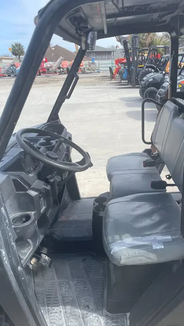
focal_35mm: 29
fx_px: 251
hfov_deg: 40.0
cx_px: 114
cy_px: 160
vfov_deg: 66.1
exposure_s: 1/1742
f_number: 1.6
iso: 32
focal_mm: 4.2
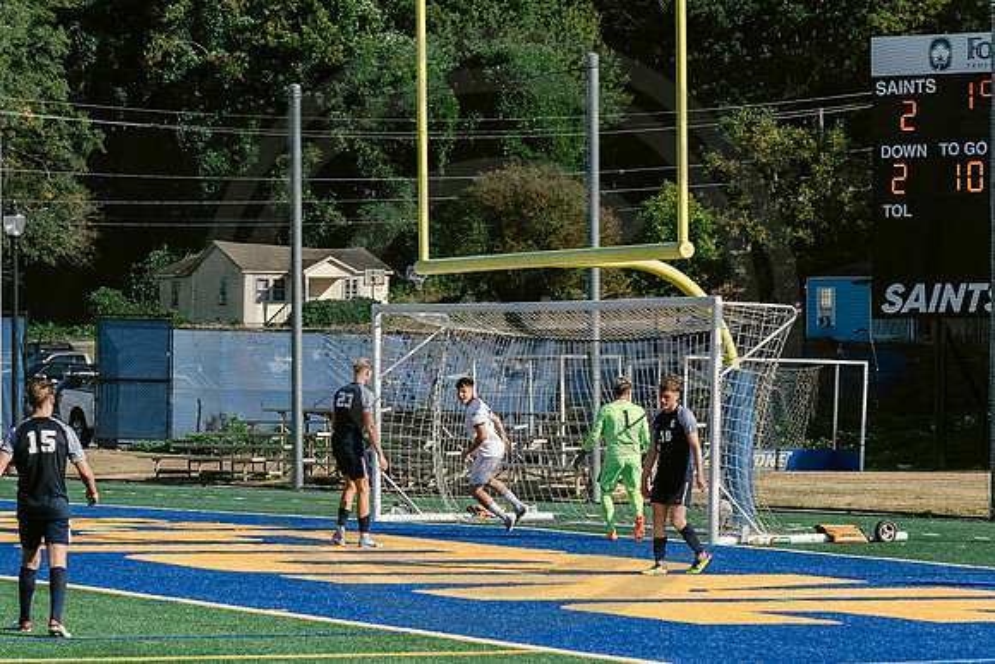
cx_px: 469
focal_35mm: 158
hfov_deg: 13.0
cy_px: 455
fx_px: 4365
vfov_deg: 8.7
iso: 640
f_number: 5.6
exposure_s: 1/3200
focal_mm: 70
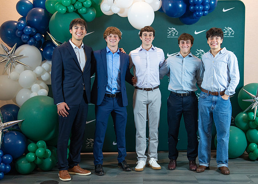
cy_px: 92
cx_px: 137
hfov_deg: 36.6
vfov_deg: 26.5
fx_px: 390
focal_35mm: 53
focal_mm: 50
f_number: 1.2
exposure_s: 1/320
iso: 800
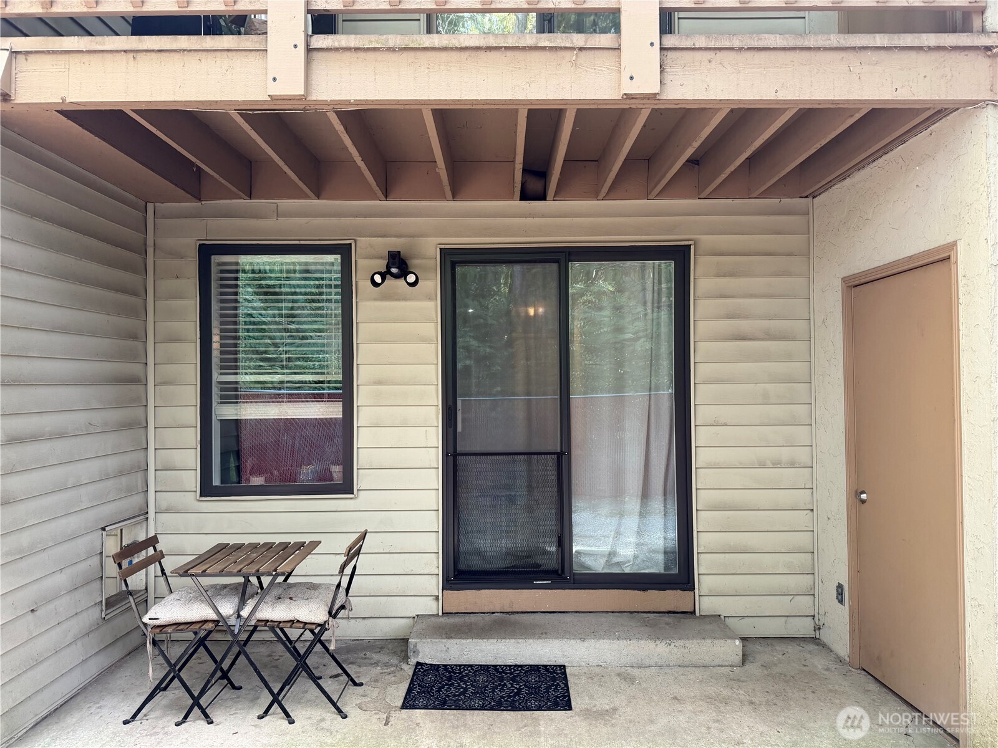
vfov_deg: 56.8
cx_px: 499
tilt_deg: +0.3
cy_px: 374
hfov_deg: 71.6
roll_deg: +0.3
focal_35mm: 24
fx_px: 692
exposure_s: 1/94
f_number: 1.78
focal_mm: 6.76
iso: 200
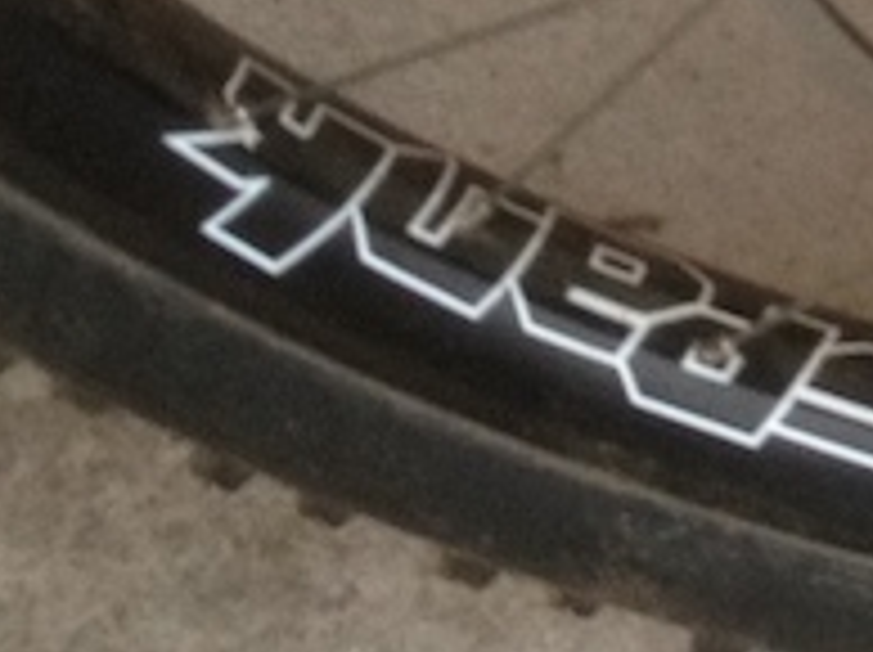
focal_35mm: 185
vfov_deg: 7.7
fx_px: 4660
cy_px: -535
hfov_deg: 10.2
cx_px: 1521
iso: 100
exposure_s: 1/120
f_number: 2.4
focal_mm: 4.28
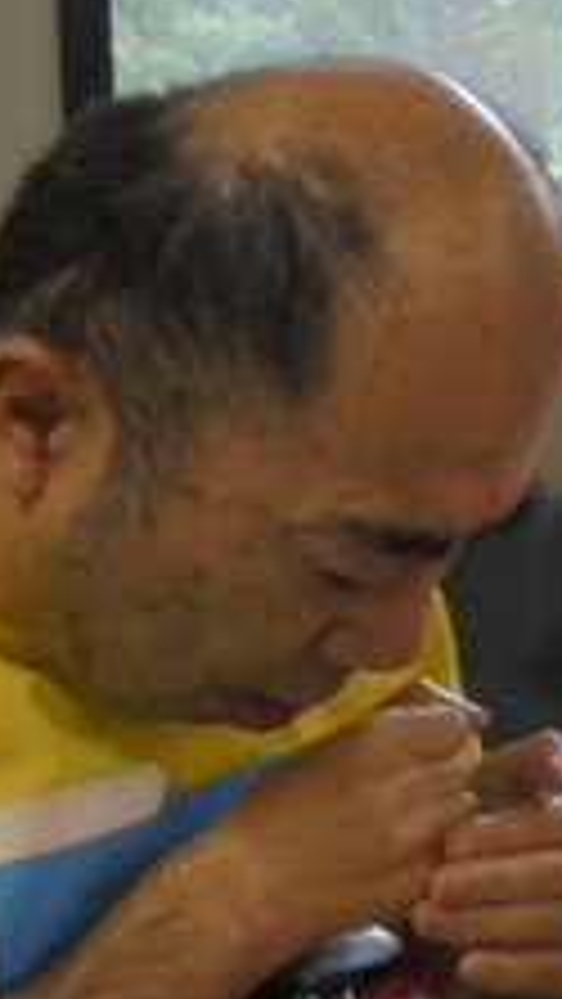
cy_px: 306
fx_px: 2700
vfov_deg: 20.8
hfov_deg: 9.5
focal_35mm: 102
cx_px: 1632
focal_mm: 4.6
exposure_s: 1/30
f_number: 3.5
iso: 160
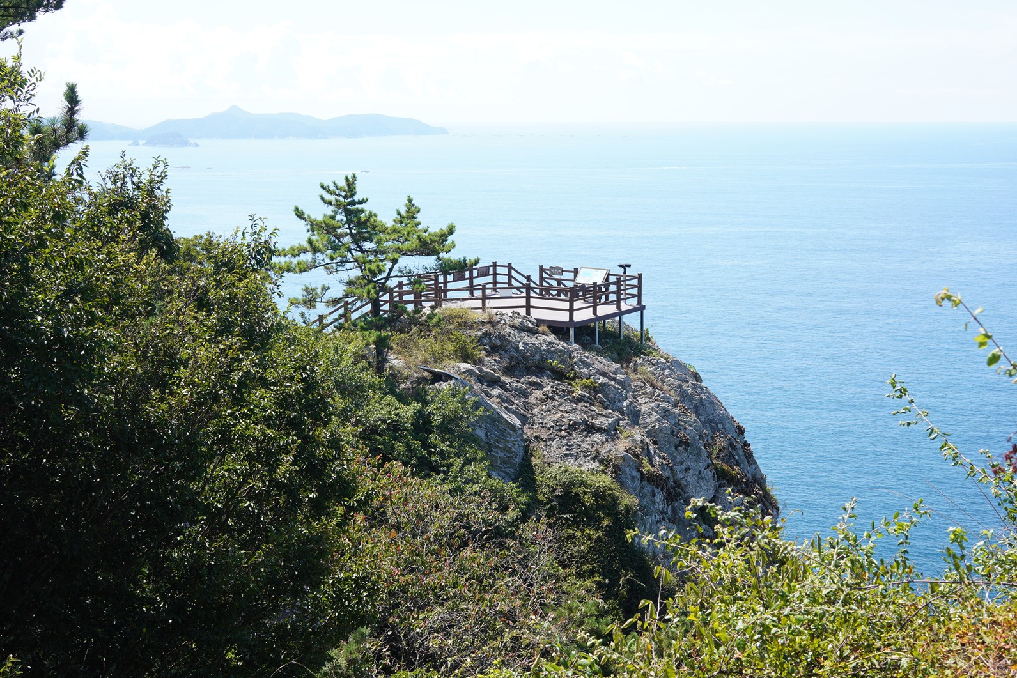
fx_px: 1243
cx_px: 534
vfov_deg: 30.5
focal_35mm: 44
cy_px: 284
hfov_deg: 44.5
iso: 125
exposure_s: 1/100
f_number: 9
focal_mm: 35
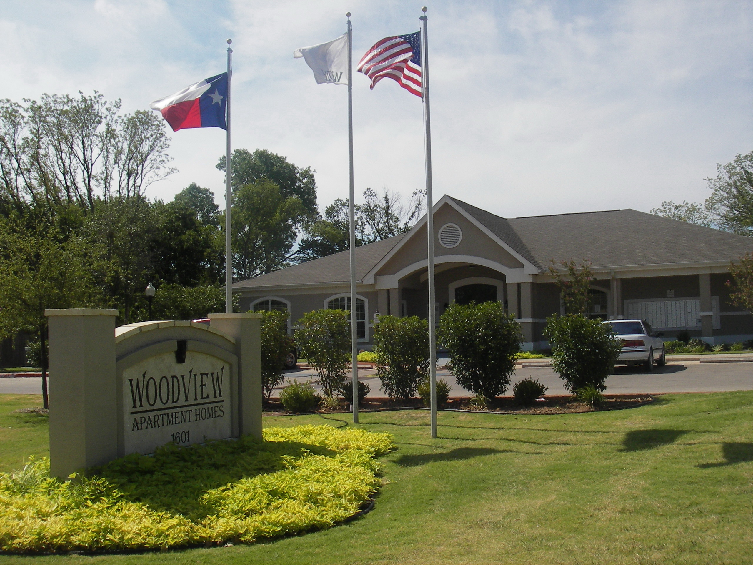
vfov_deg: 37.7
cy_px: 282
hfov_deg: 49.0
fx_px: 827
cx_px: 376
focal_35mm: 38
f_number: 6.6
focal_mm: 6.3
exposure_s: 1/320
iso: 50
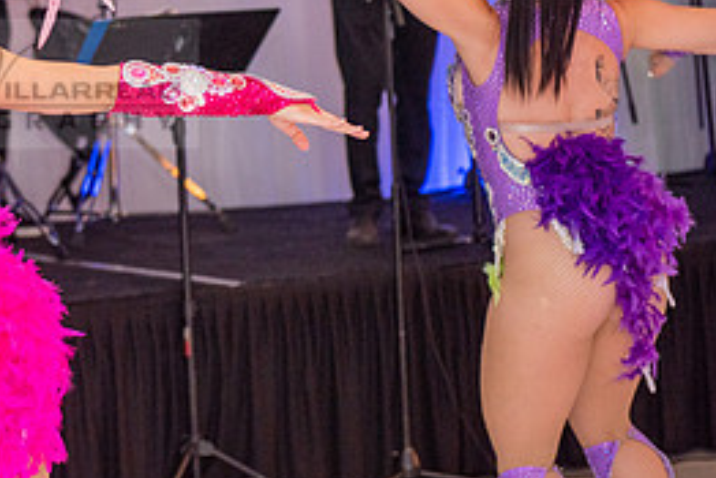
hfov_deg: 13.0
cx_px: -33
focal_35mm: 155
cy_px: 83
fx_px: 3084
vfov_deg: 8.8
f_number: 2.8
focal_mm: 70
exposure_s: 1/160
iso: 1000
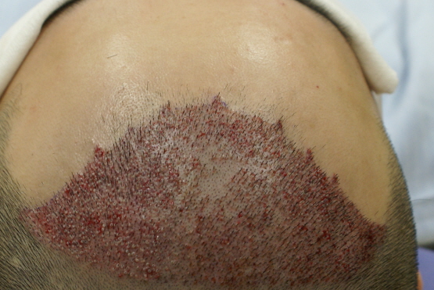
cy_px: 183
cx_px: 200
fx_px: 914
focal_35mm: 76
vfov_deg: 18.0
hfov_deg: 26.7
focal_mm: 35
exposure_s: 1/40
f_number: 5.6
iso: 400
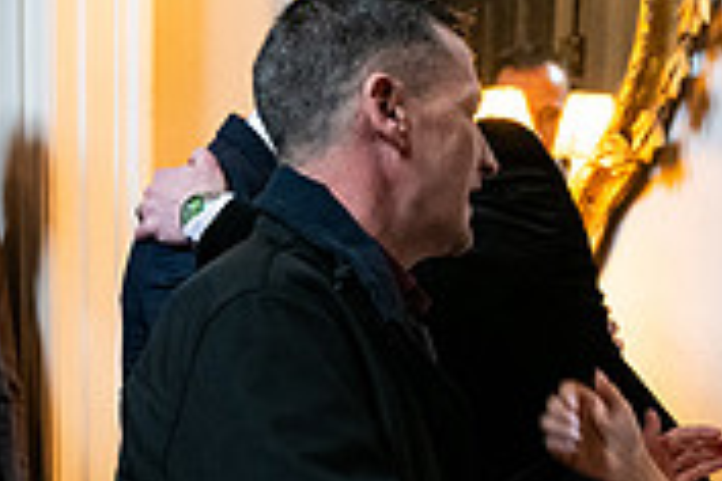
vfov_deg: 14.7
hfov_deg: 22.1
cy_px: 426
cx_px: 424
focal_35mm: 92
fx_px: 1845
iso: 1600
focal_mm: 28
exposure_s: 1/160
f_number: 3.5
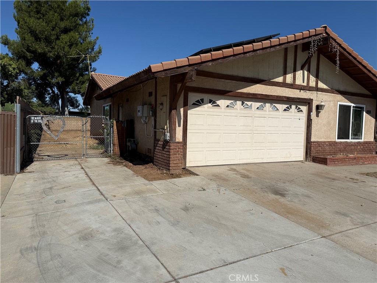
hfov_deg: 71.6
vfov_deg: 56.8
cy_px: 142
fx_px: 261
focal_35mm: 24
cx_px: 188
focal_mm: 6.76
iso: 80
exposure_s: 1/11905
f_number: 1.78
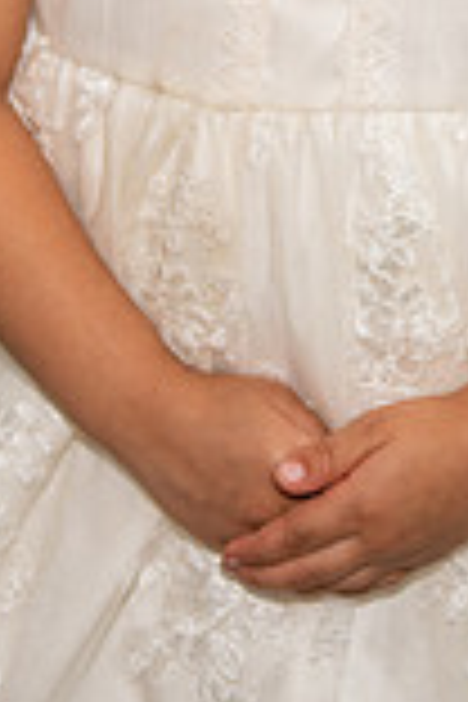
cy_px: -216
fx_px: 3783
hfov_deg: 7.1
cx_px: 360
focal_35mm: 194
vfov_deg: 10.4
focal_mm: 45
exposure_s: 1/100
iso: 320
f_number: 2.8
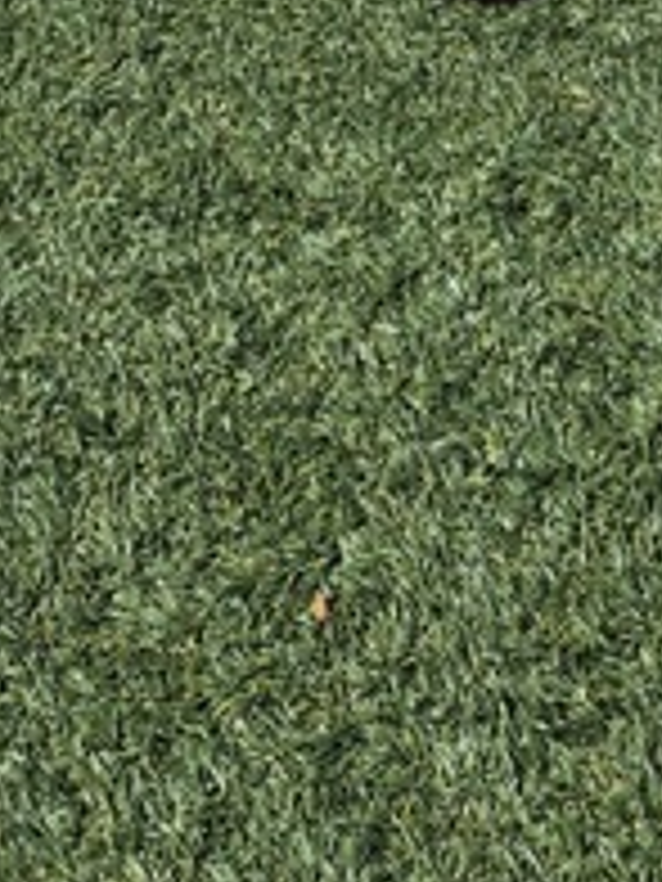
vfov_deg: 12.2
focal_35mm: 120
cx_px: 414
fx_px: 3060
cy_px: -1386
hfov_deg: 12.3
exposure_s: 1/3168
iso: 80
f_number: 1.8
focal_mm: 5.4
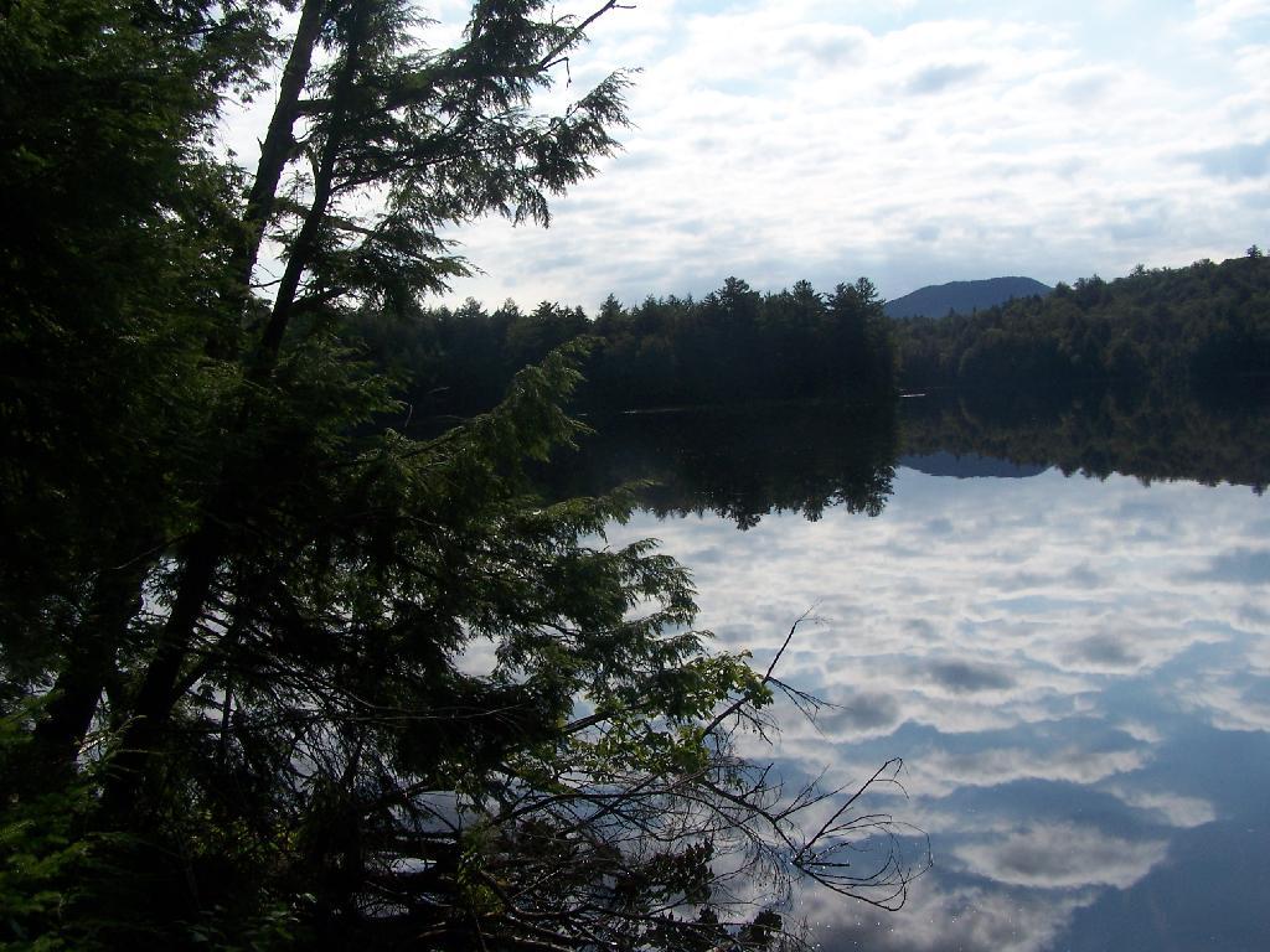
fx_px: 1394
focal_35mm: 38
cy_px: 476
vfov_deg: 37.7
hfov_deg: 49.0
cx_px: 635
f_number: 5.6
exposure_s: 1/1000
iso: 100
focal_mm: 6.3
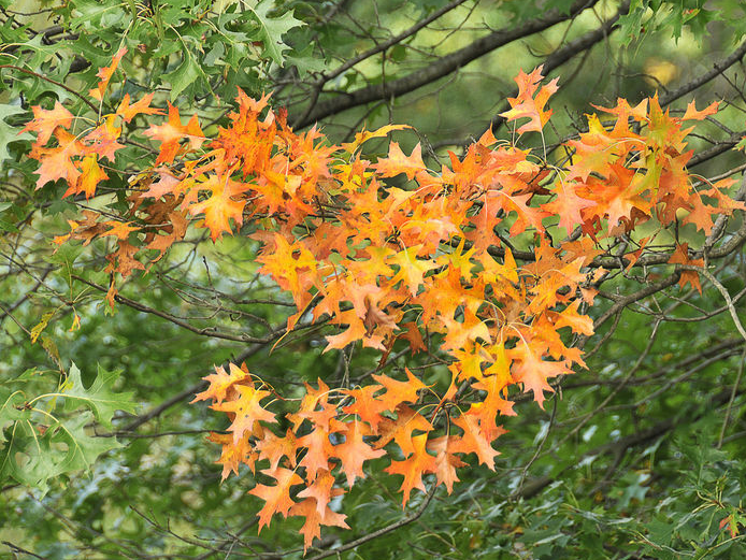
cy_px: 249
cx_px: 398
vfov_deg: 5.3
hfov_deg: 7.1
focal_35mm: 280
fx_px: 6036
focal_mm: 150
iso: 200
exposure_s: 1/125
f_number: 5.6
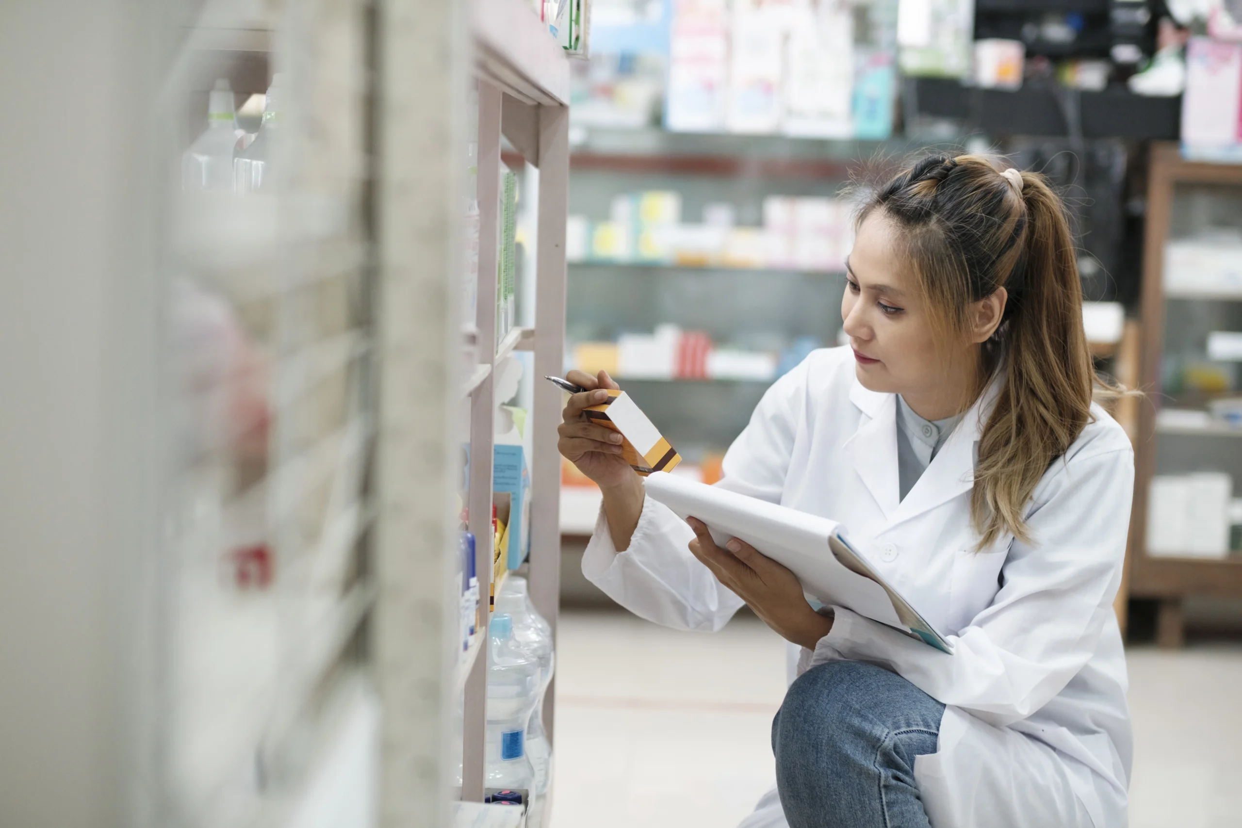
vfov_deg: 18.2
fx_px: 2587
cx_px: 621
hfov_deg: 27.0
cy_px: 414
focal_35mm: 75
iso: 400
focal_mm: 50
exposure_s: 1/500
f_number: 1.6
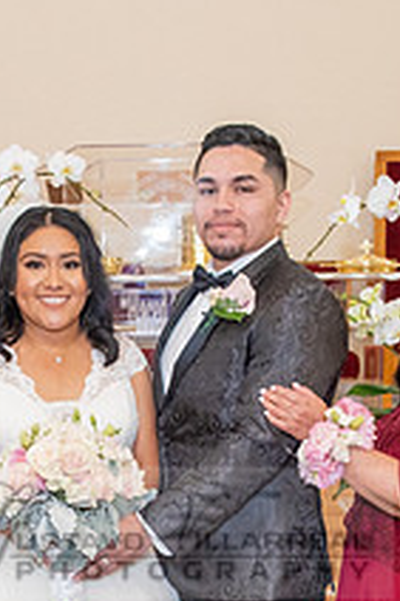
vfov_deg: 21.2
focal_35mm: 94
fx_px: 1569
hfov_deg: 14.4
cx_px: 65
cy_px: 535
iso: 1000
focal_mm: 29
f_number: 4.5
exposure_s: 1/160
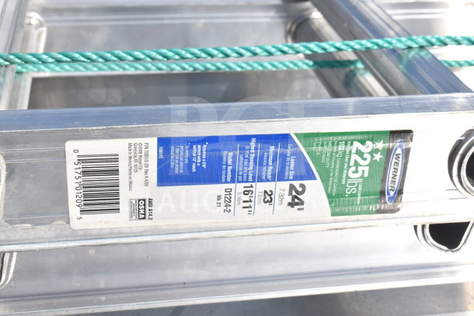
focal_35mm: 57
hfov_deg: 35.0
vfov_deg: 23.8
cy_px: 158
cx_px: 237
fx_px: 751
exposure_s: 1/400
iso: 200
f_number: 10
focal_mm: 38
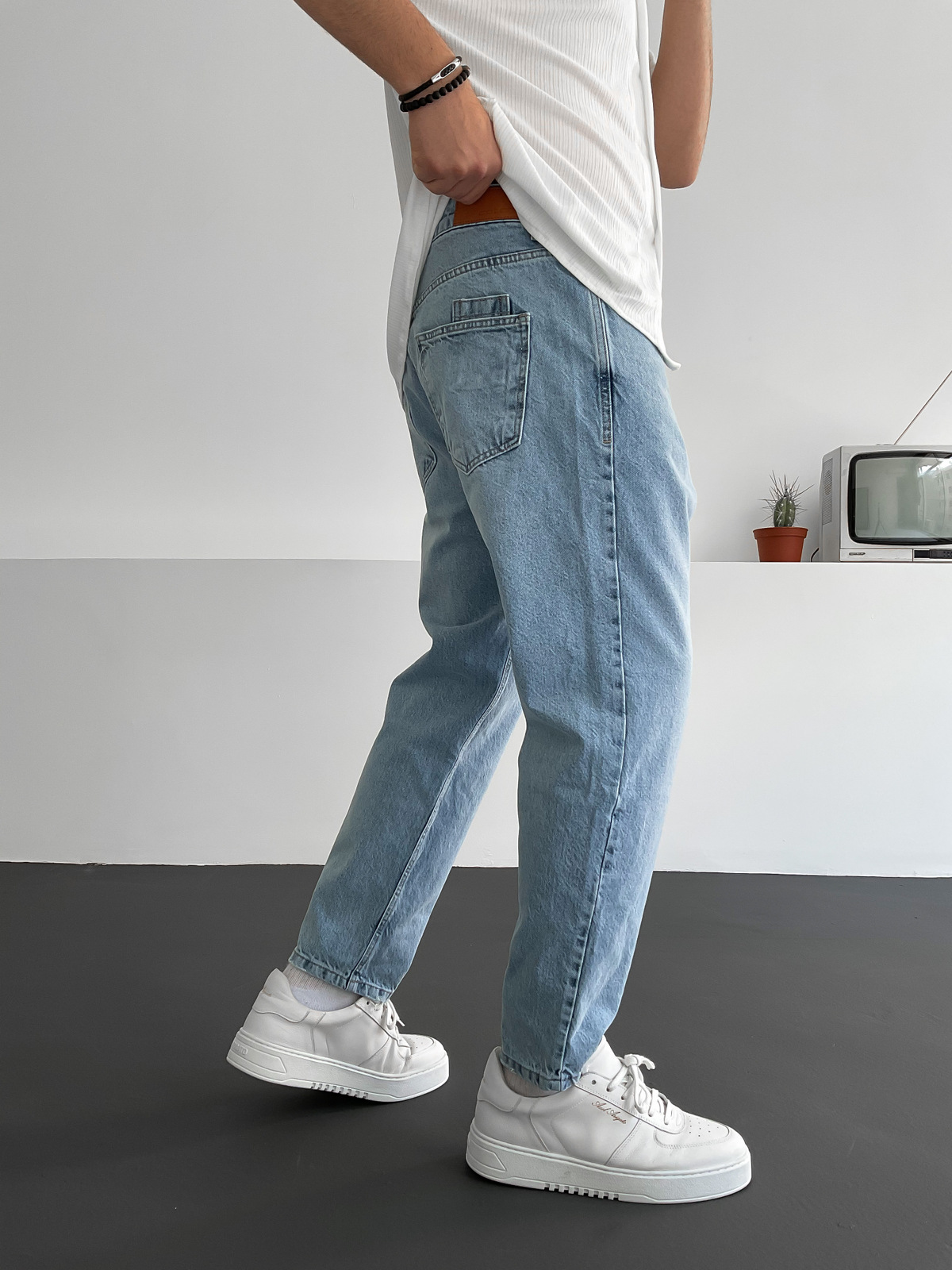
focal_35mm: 29
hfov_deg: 48.2
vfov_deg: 61.7
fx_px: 1063
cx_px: 476
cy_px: 635
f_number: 1.8
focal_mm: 3
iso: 32
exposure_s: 1/120
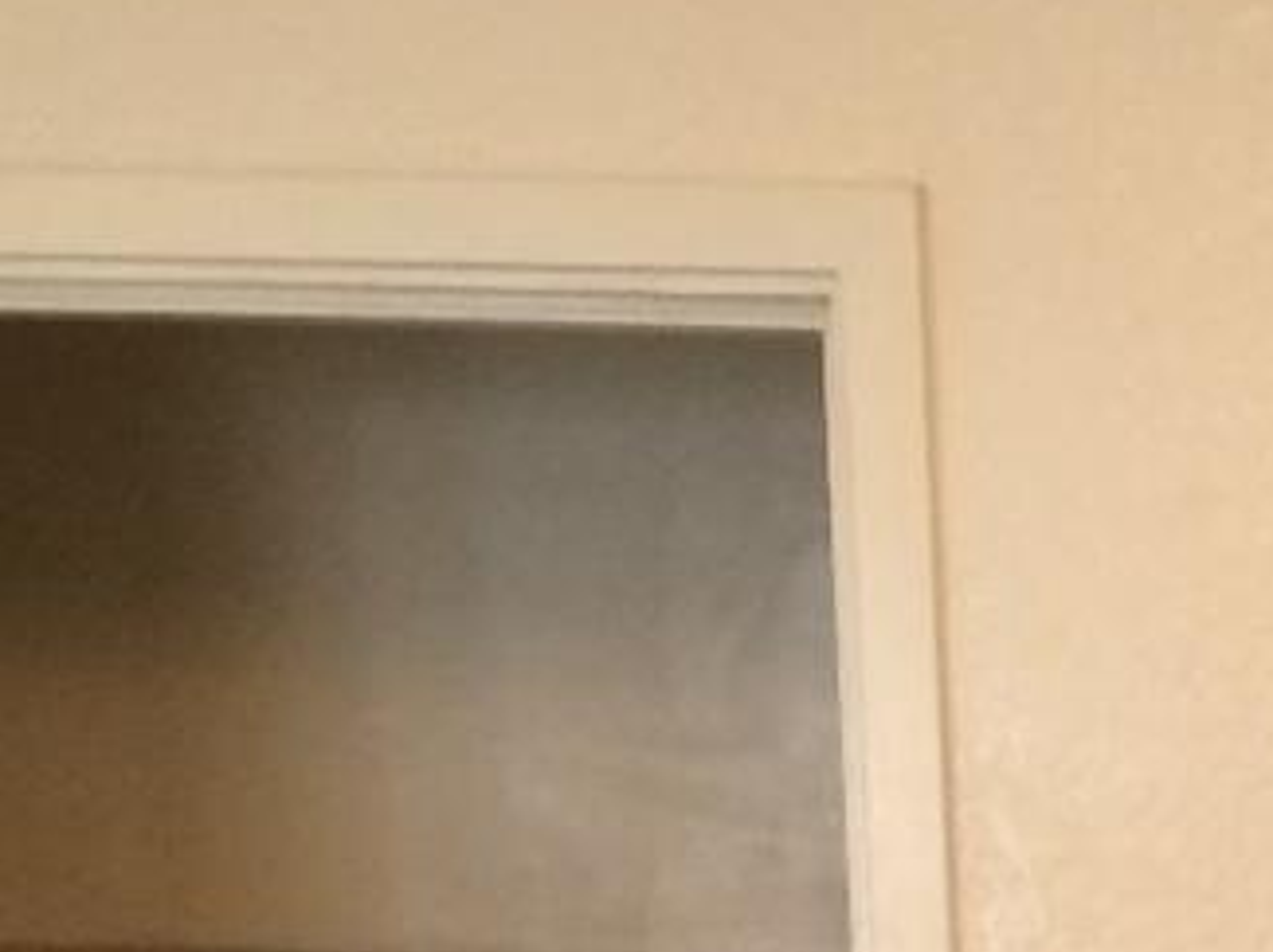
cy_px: 2025
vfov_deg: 10.1
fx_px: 4922
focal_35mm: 134
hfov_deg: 13.6
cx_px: 2056
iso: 100
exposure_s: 1/30
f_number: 2.2
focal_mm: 4.15
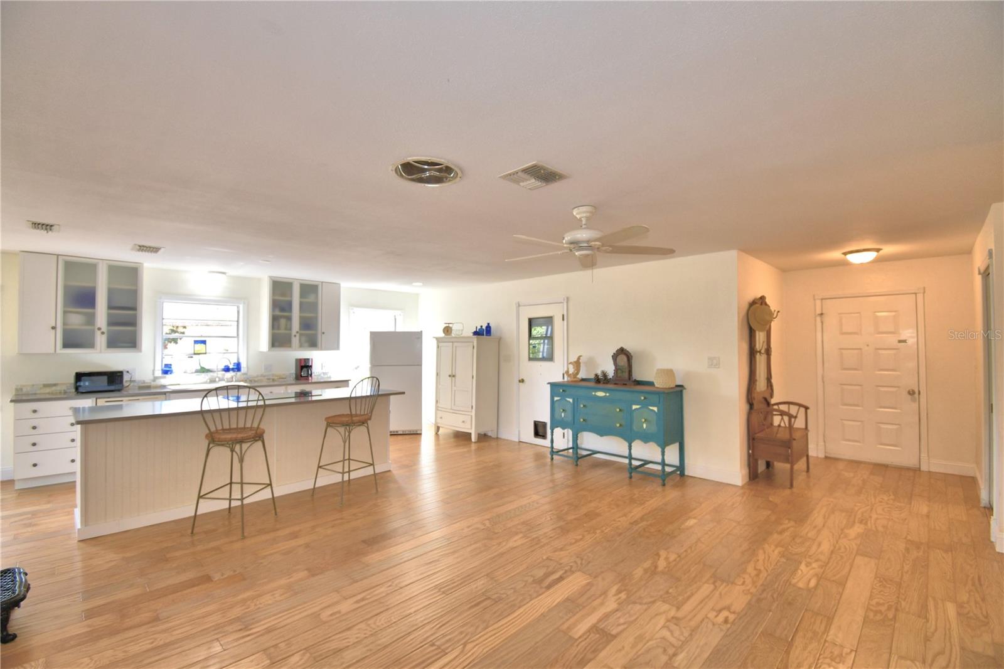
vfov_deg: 77.3
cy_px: 334
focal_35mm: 15
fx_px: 418
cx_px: 502
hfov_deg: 100.4
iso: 200
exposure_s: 1/40
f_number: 4.5
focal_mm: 10
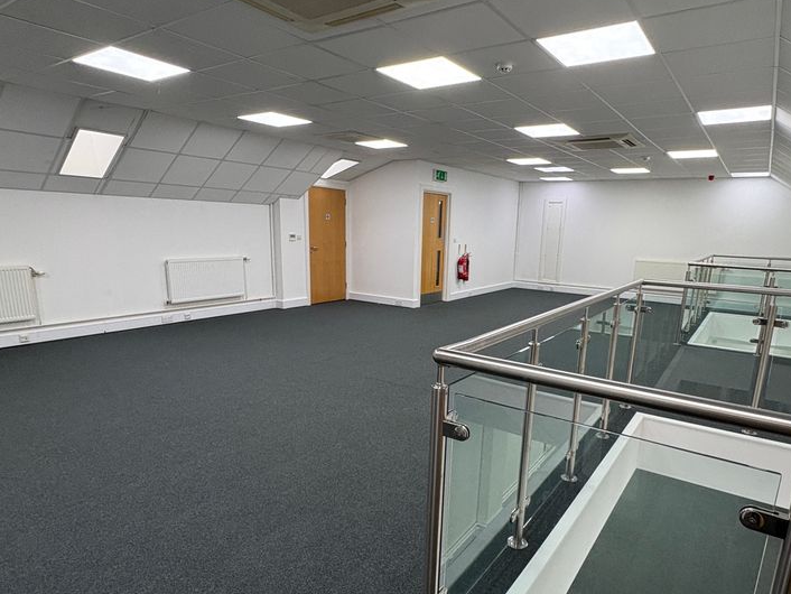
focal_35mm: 22
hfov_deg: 76.3
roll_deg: -1.5
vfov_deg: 60.8
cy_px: 344
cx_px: 425
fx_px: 503
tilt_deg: -13.9
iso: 200
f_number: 2.2
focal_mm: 2.22
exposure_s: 1/100
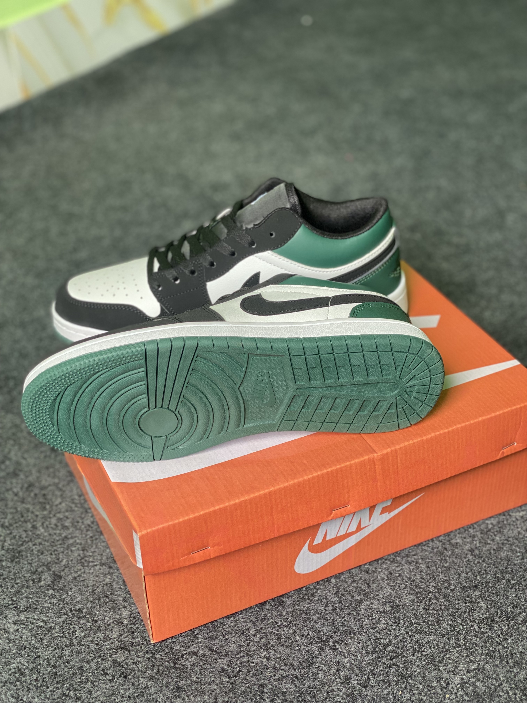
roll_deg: +2.4
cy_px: 352
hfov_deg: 28.0
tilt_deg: -34.2
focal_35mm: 52
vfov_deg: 36.8
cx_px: 264
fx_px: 1056
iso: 100
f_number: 2
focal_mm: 6
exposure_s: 1/122
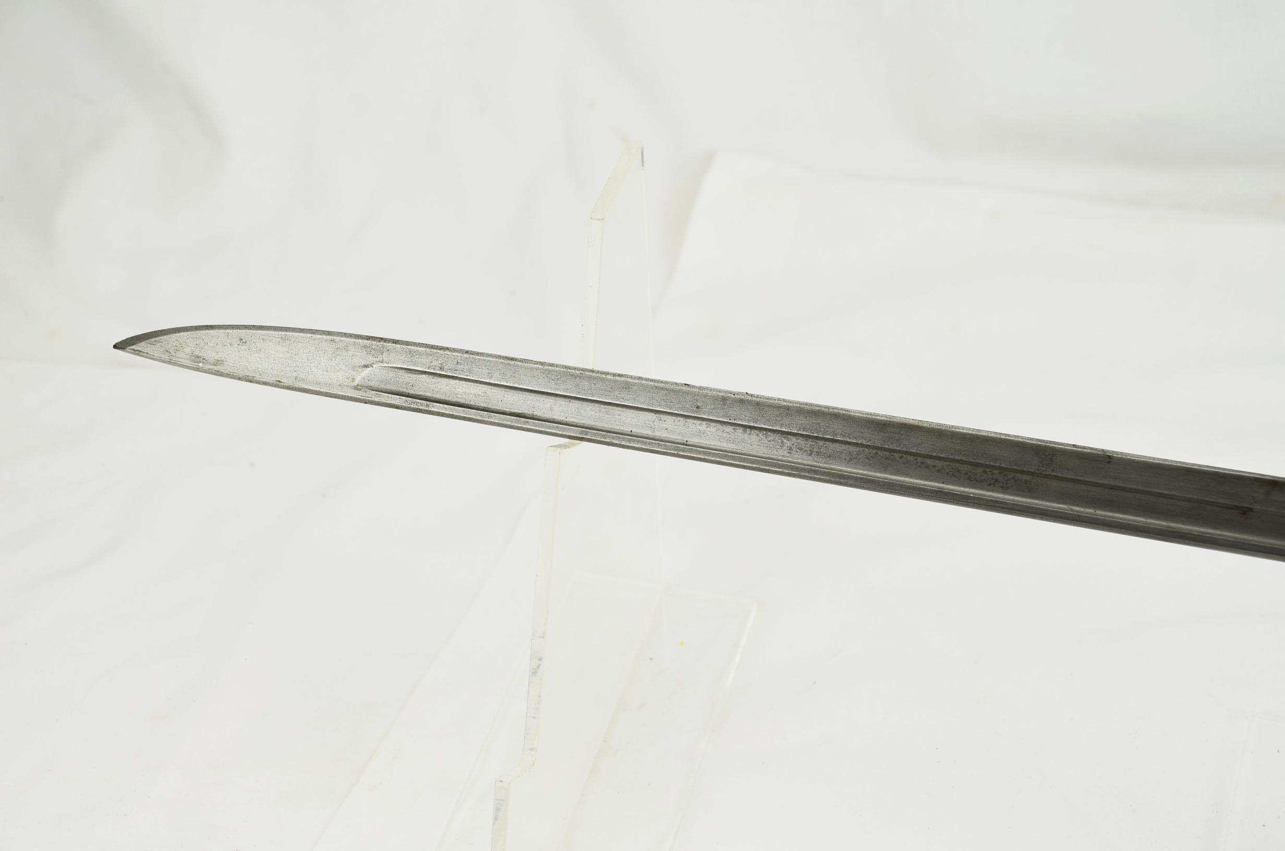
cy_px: 426
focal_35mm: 72
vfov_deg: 18.8
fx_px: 2565
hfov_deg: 28.1
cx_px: 642
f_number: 6.3
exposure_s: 1/160
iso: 200
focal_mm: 48
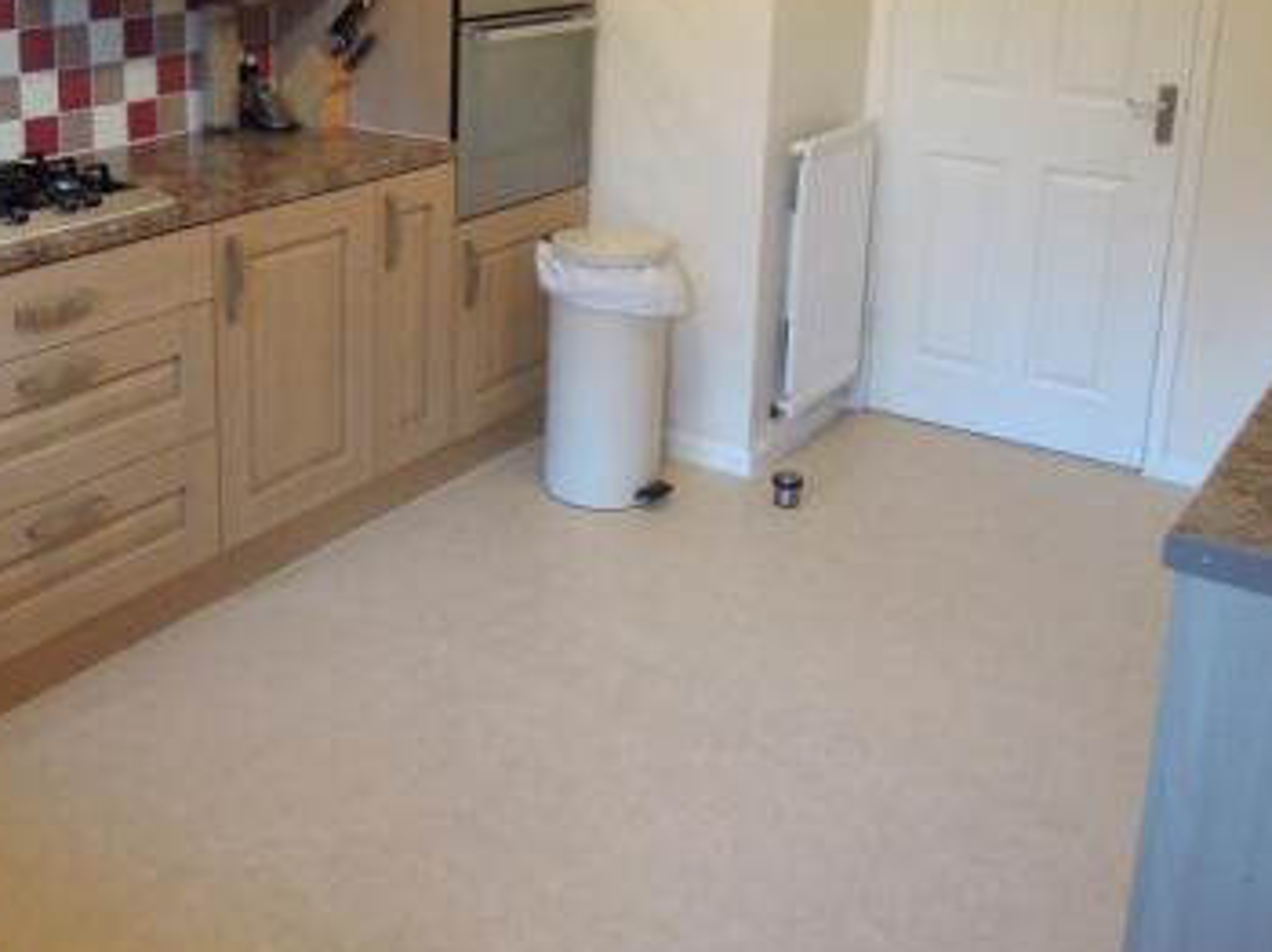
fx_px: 1469
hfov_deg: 45.9
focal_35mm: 40
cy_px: 194
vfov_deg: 34.8
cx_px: 402
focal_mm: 4.3
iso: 250
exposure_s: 1/30
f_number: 2.8
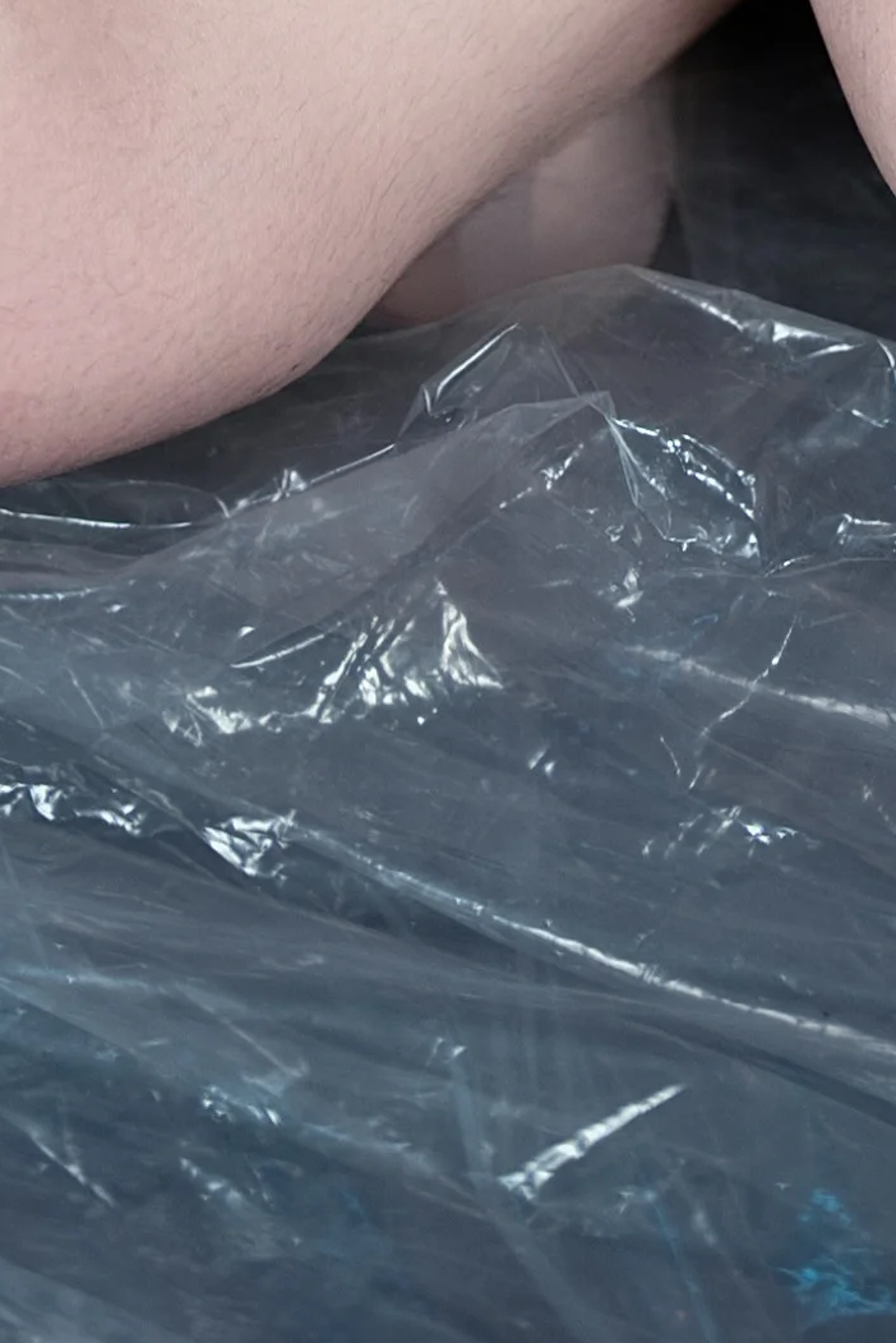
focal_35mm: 333
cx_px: 1091
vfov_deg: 5.7
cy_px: -3073
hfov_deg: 4.1
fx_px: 12423
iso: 100
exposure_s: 1/100
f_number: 1.4
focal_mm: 50
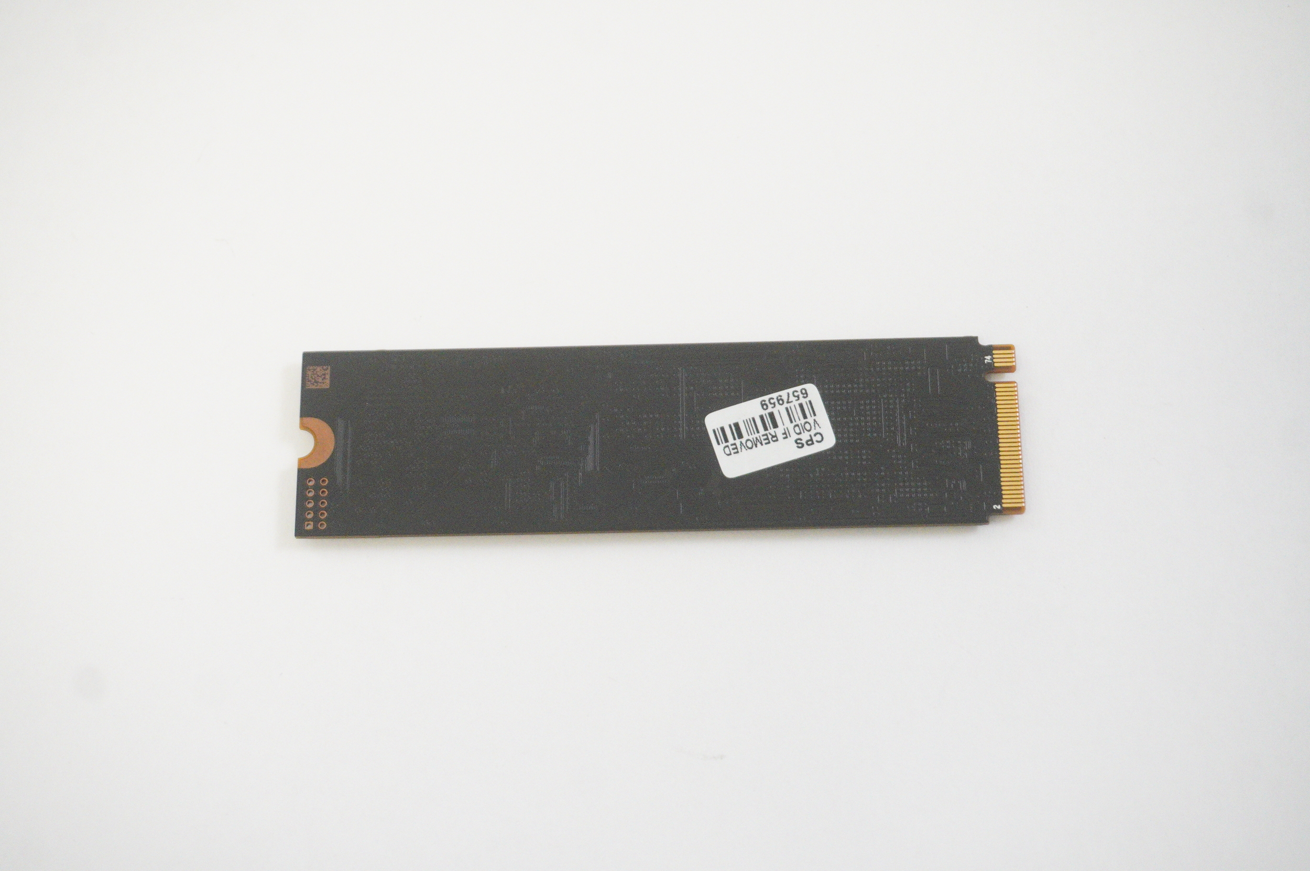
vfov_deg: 23.1
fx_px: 2127
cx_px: 655
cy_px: 436
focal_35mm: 58
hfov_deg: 34.2
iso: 6400
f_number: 5.6
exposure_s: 1/250
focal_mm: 39
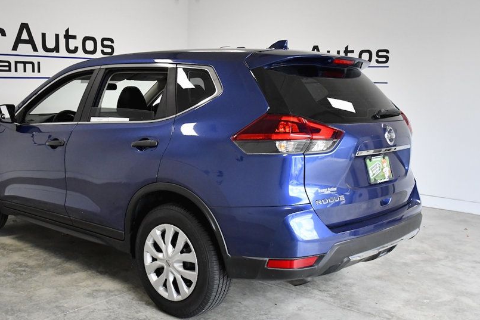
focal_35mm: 42
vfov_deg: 31.9
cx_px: 188
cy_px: 164
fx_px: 560
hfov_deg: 46.1
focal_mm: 22
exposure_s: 1/2000
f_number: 3.5
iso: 2500
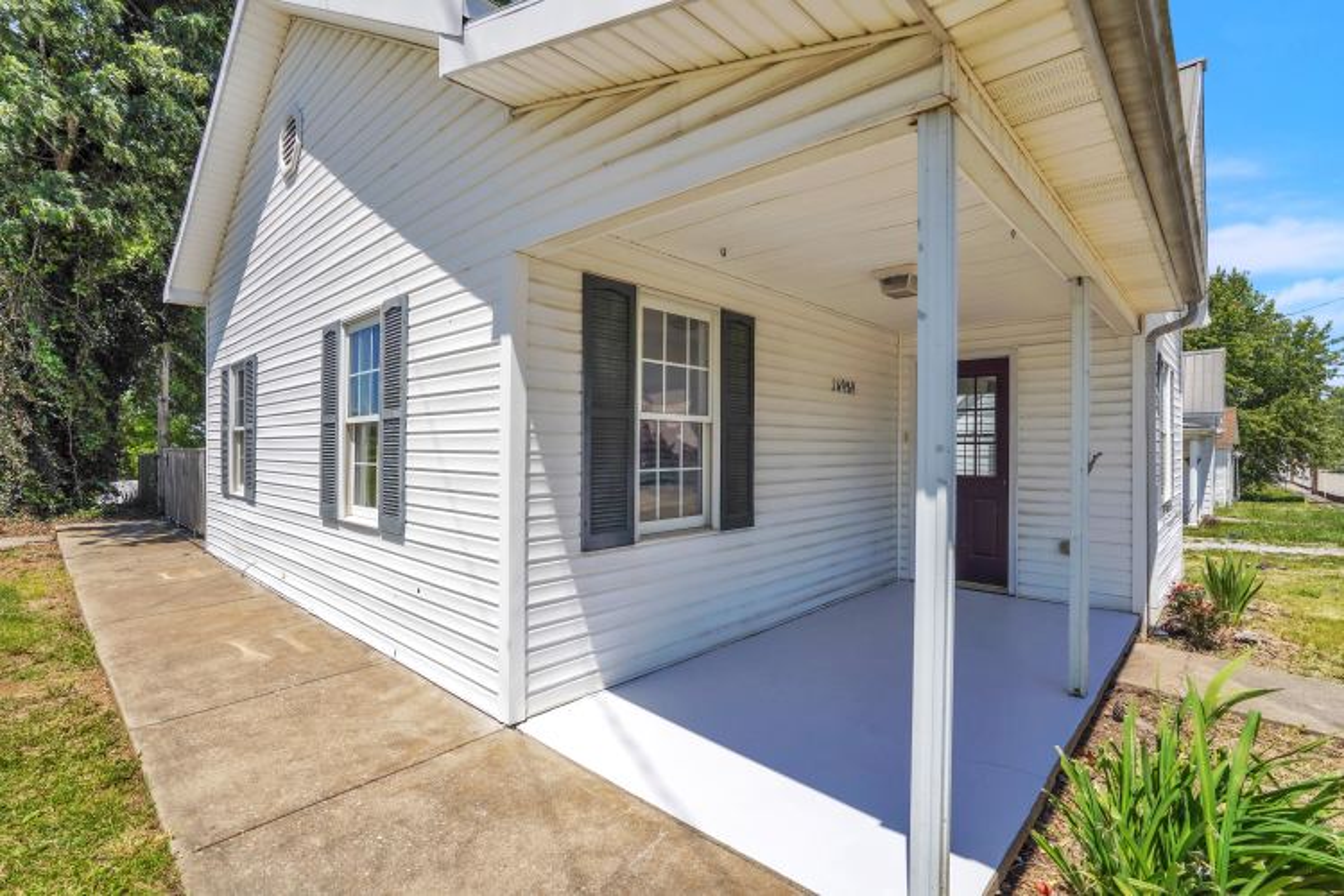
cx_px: 672
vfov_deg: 73.7
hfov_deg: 96.7
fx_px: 597
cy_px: 448
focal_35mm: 16
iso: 100
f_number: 8
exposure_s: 1/320
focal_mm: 16
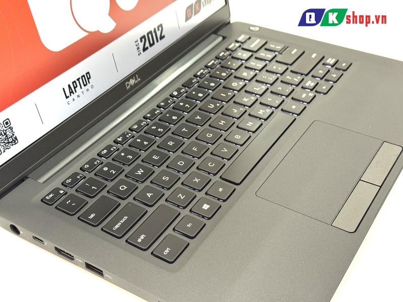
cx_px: 202
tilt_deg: -39.0
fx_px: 559
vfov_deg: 30.3
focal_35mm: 48
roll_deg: +3.1
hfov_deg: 39.7
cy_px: 151
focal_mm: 6.76
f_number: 1.78
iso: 160
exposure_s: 1/60
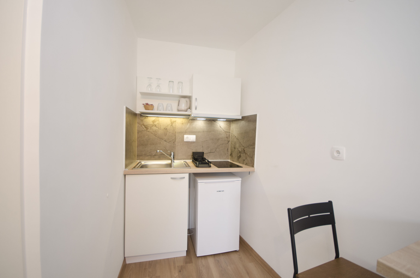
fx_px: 175
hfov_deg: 100.5
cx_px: 210
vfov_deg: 77.1
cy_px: 139
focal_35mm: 15
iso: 450
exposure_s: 1/60
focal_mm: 10
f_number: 4
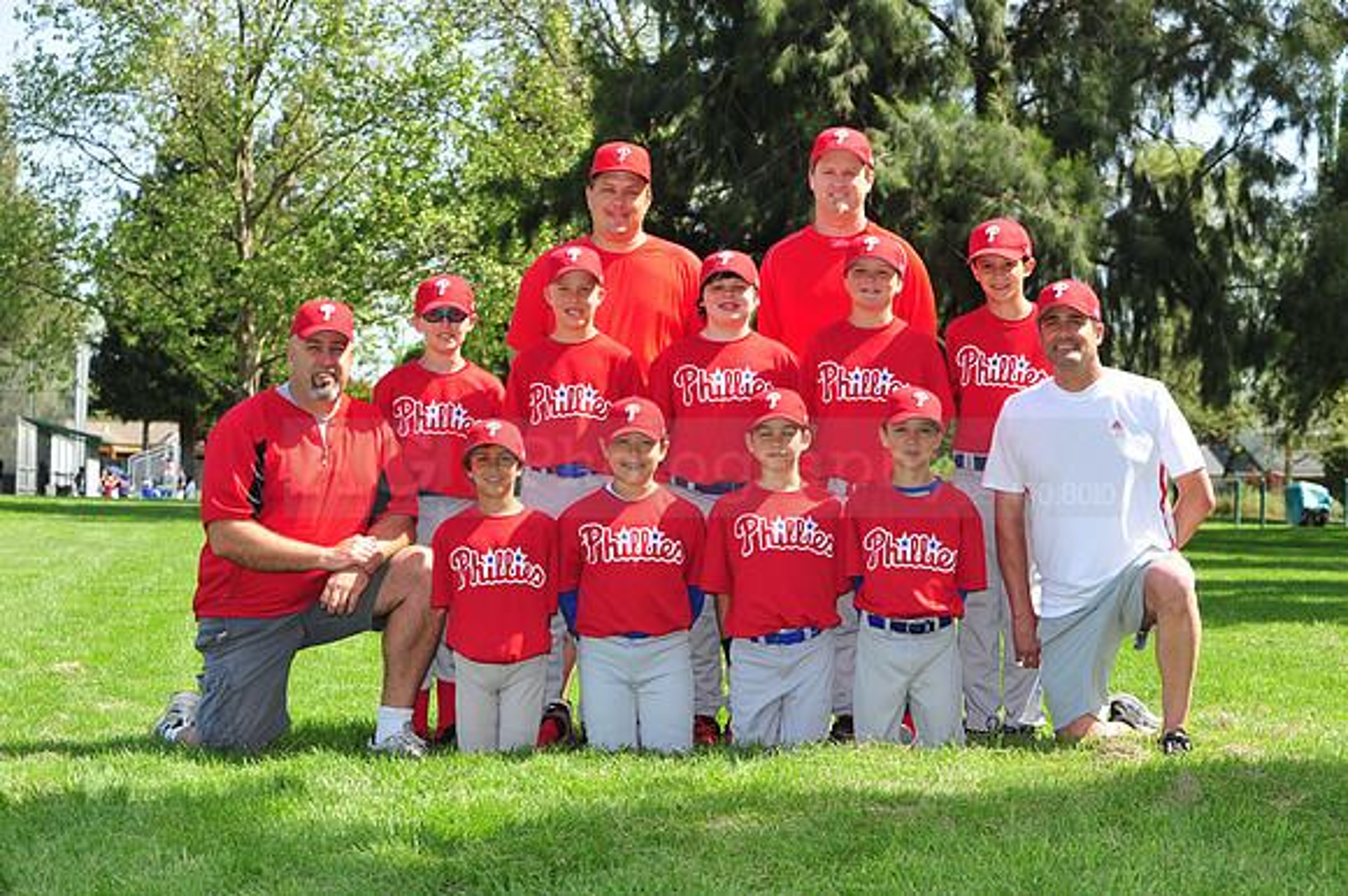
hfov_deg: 25.4
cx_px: 674
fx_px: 2994
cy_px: 448
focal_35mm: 80
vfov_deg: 17.0
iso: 200
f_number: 8
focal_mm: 80
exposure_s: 1/250
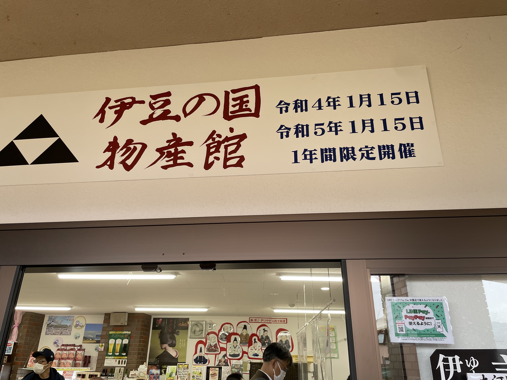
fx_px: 381
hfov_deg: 67.3
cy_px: 190
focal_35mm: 26
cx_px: 254
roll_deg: -1.3
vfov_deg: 53.1
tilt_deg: +24.3
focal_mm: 4.2
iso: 100
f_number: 1.6
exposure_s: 1/121
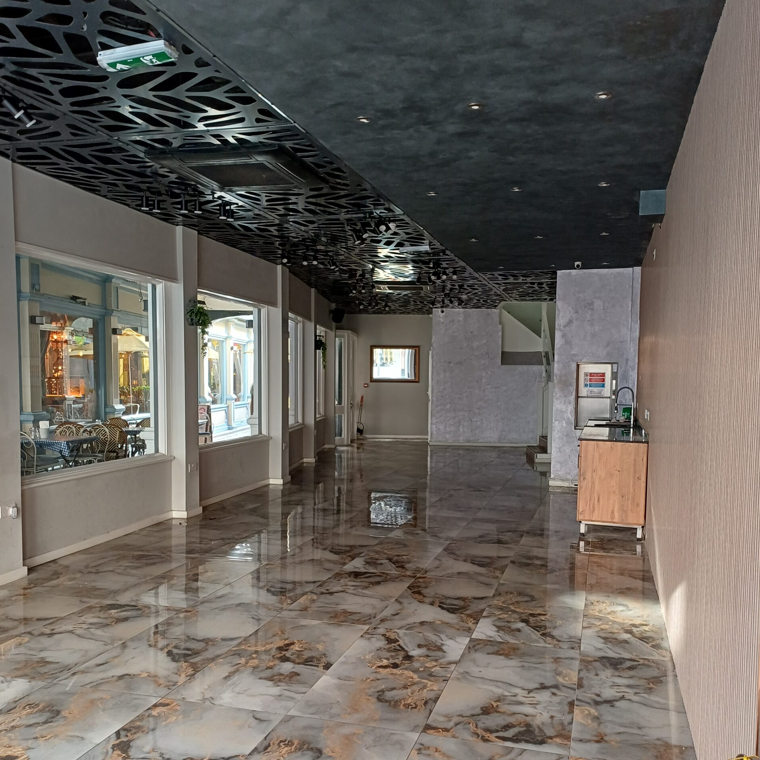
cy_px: 430
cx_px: 384
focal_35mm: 30
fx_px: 745
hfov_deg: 54.0
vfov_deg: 53.9
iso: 250
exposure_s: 1/50
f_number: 1.8
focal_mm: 4.65
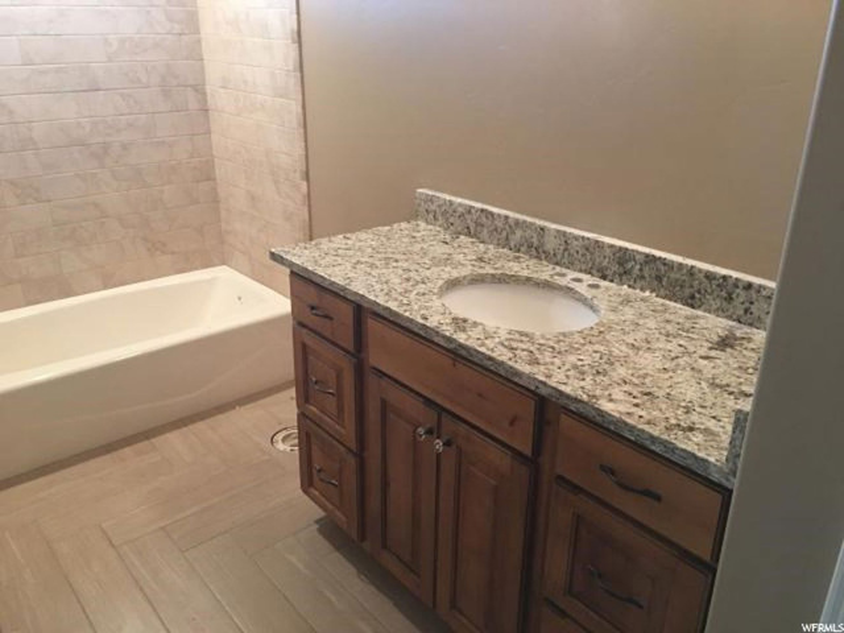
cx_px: 422
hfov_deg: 61.7
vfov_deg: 48.2
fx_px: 707
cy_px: 316
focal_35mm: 29
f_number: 2.2
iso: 100
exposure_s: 1/15
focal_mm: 4.15
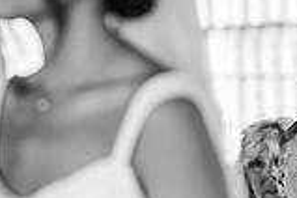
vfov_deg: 4.4
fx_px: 2557
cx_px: 105
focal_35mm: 310
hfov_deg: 6.6
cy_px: 121
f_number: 2.2
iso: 640
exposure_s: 1/200
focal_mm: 85
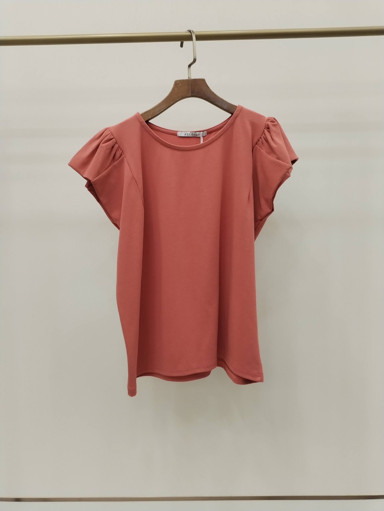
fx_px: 429
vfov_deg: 61.7
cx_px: 192
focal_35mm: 29
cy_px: 256
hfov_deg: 48.2
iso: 228
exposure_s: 1/120
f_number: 1.8
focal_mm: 4.75
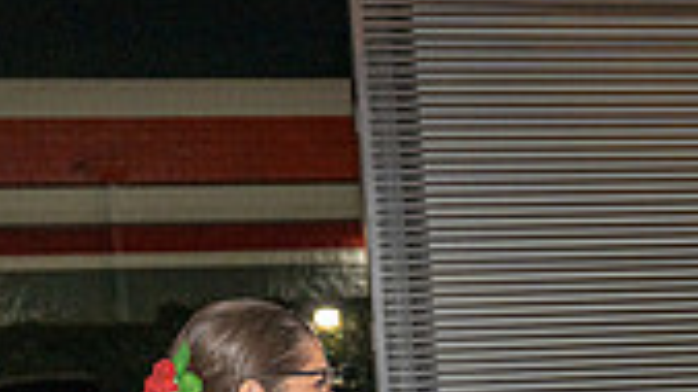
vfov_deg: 8.1
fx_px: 2665
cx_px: 1078
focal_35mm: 144
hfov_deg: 13.9
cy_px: 724
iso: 800
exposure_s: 1/200
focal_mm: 40
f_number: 3.5
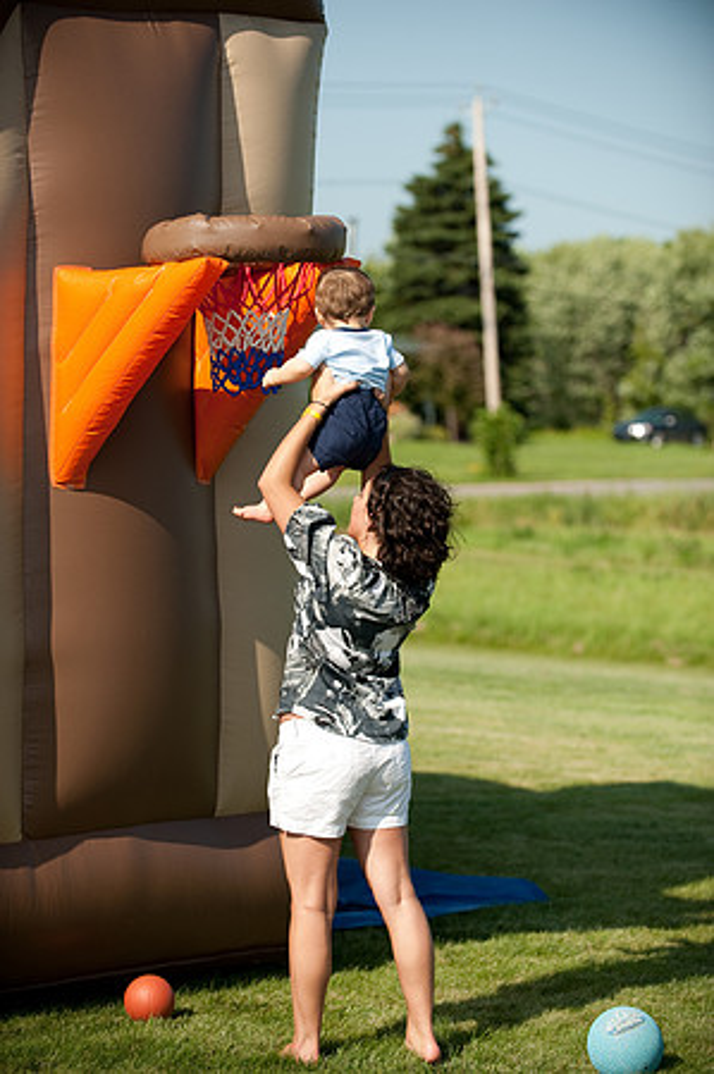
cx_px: 357
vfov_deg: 20.0
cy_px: 537
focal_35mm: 102
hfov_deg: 13.4
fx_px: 3041
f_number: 3.5
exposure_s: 1/4000
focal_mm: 102
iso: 250
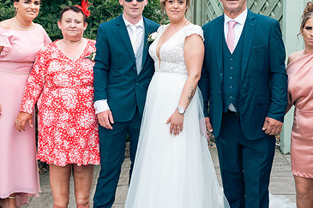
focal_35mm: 70
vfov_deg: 19.3
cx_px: 189
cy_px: 50
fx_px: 608
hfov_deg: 28.8
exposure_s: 1/160
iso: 160
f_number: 6.3
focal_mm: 44
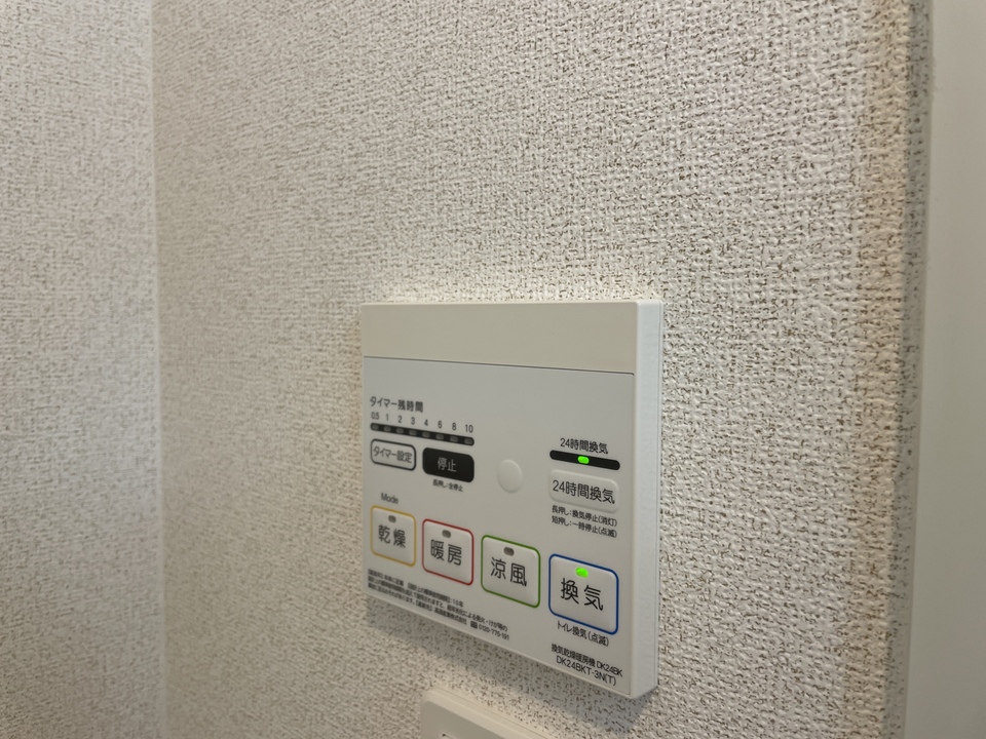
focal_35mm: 26
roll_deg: -0.9
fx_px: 741
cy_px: 370
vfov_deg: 53.1
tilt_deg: -3.9
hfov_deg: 67.3
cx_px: 493
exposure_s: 1/60
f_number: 1.6
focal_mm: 4.2
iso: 80
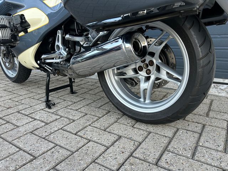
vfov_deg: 53.1
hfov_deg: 67.3
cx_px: 114
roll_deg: +1.5
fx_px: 171
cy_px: 86
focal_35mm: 26
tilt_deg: -12.7
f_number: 1.5
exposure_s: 1/192
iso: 40
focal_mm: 5.7
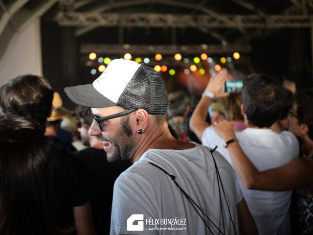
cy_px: 118
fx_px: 452
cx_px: 156
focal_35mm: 50
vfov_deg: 29.1
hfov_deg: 38.2
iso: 200
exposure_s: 1/125
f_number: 1.7
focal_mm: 25
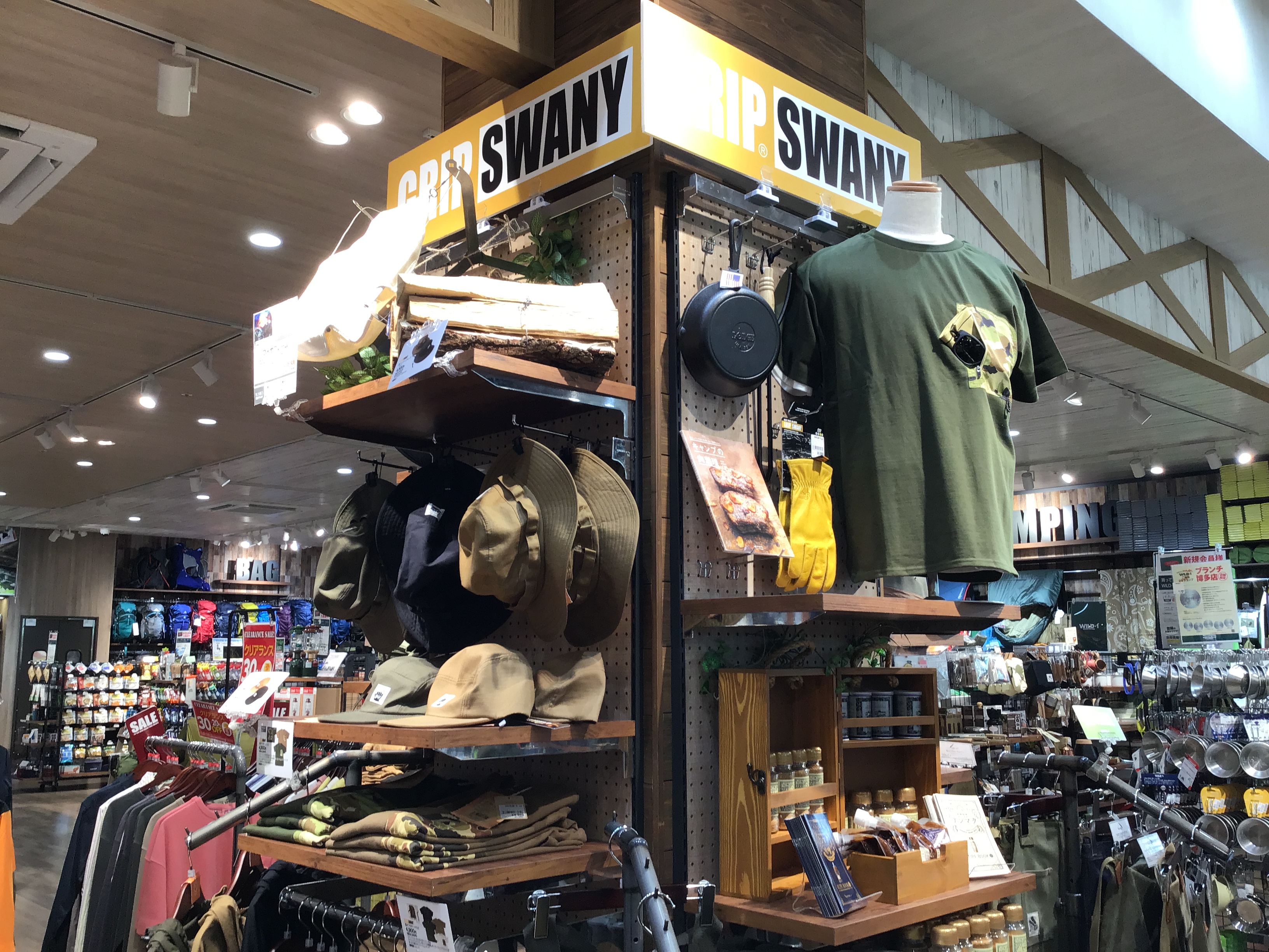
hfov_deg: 58.4
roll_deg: +0.4
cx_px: 634
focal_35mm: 31
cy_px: 476
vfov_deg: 45.4
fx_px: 1136
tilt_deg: +9.3
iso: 40
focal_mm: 3.3
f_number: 2.4
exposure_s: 1/30
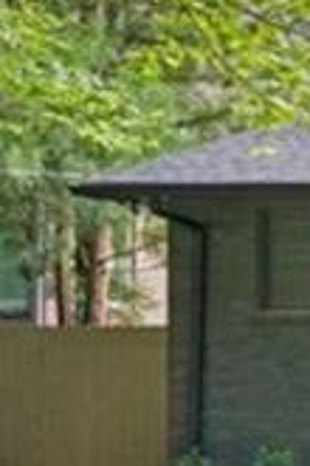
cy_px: 311
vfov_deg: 20.5
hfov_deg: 8.1
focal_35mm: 99
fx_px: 1279
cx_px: 1240
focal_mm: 16
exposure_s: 1/30
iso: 200
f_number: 8
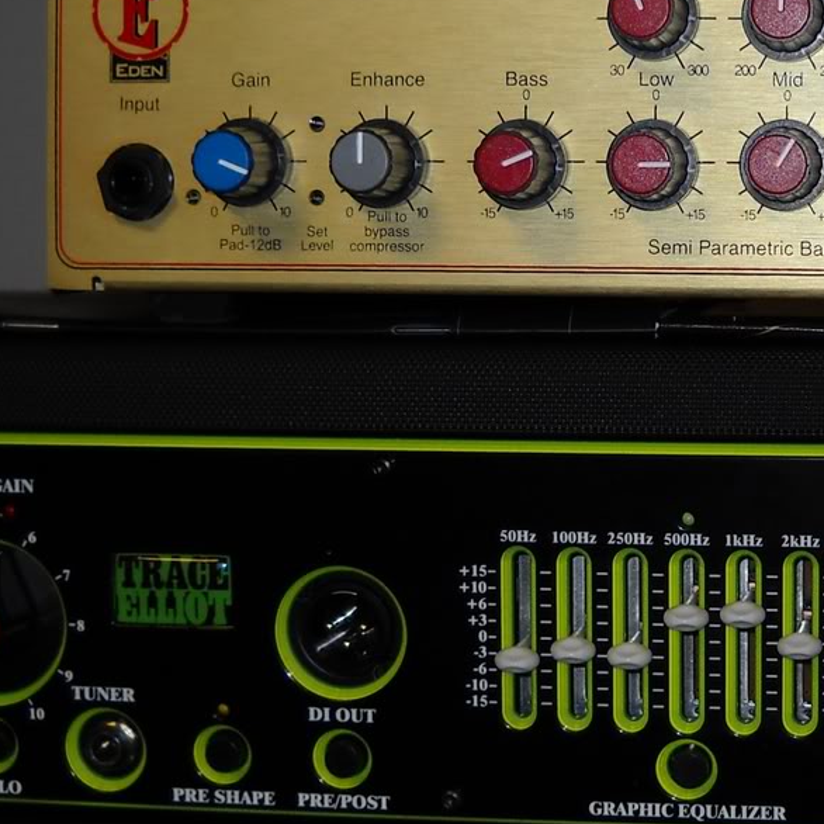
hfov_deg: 18.0
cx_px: 757
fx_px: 2558
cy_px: 384
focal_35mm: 95
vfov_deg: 18.3
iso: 64
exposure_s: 1/30
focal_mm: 6.72
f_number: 3.1
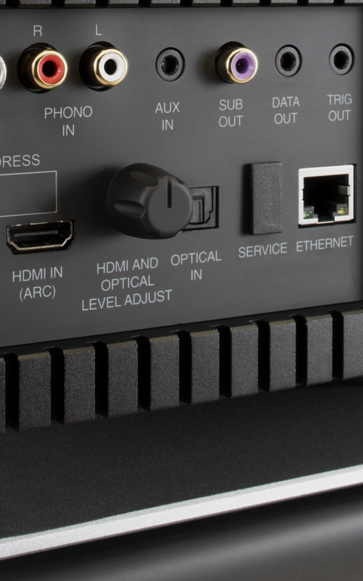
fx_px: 1345
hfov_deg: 15.4
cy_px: 225
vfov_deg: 24.3
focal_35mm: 85
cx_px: 215
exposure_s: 1/80
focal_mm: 45
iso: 200
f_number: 20
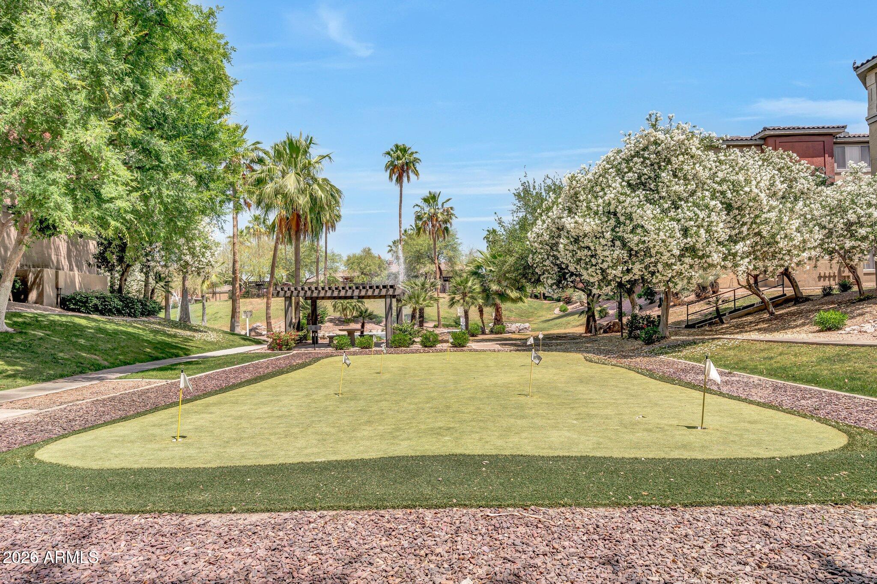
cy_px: 292
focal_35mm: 22
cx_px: 438
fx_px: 523
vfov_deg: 58.3
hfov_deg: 79.9
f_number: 9
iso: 100
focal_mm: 21.5
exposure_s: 1/125
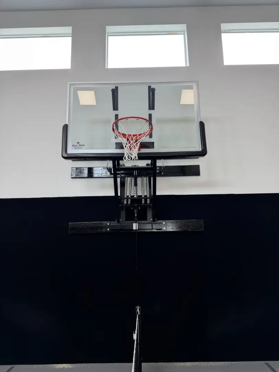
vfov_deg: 71.6
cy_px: 186
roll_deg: +0.6
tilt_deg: +11.6
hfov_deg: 56.8
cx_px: 140
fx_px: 258
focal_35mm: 24
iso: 64
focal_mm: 6.76
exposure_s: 1/121
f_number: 1.78
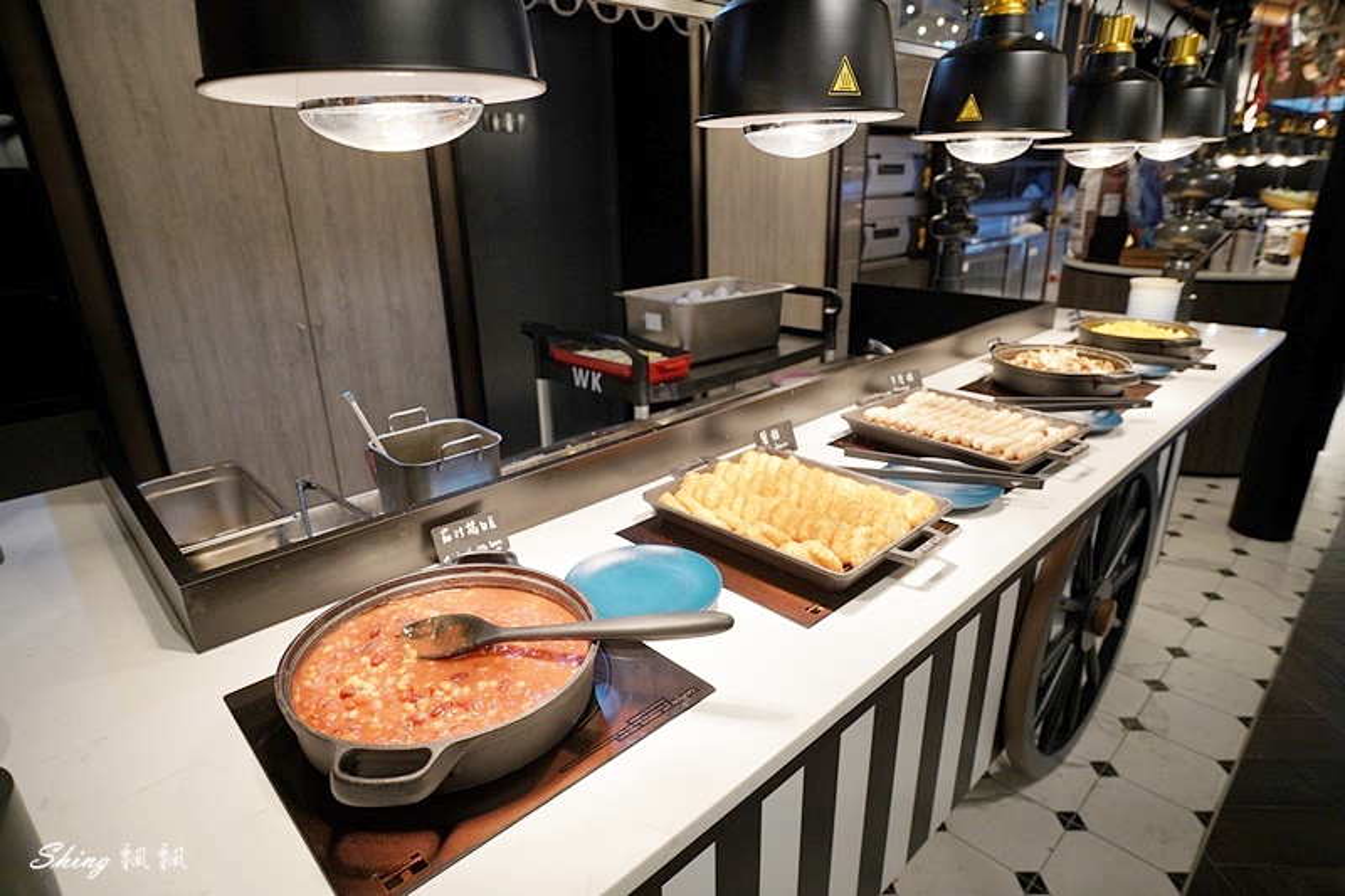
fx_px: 747
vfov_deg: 61.9
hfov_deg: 84.0
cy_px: 448
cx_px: 672
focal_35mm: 20
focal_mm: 20
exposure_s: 1/100
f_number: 4.5
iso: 400
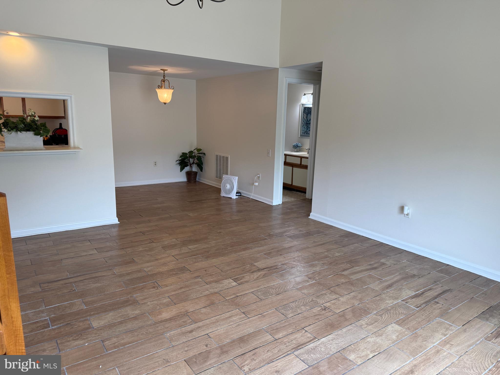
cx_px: 250
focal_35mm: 24
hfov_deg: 71.6
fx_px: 347
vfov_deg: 56.8
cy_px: 188
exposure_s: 1/249
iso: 100
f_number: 1.78
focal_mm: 6.76
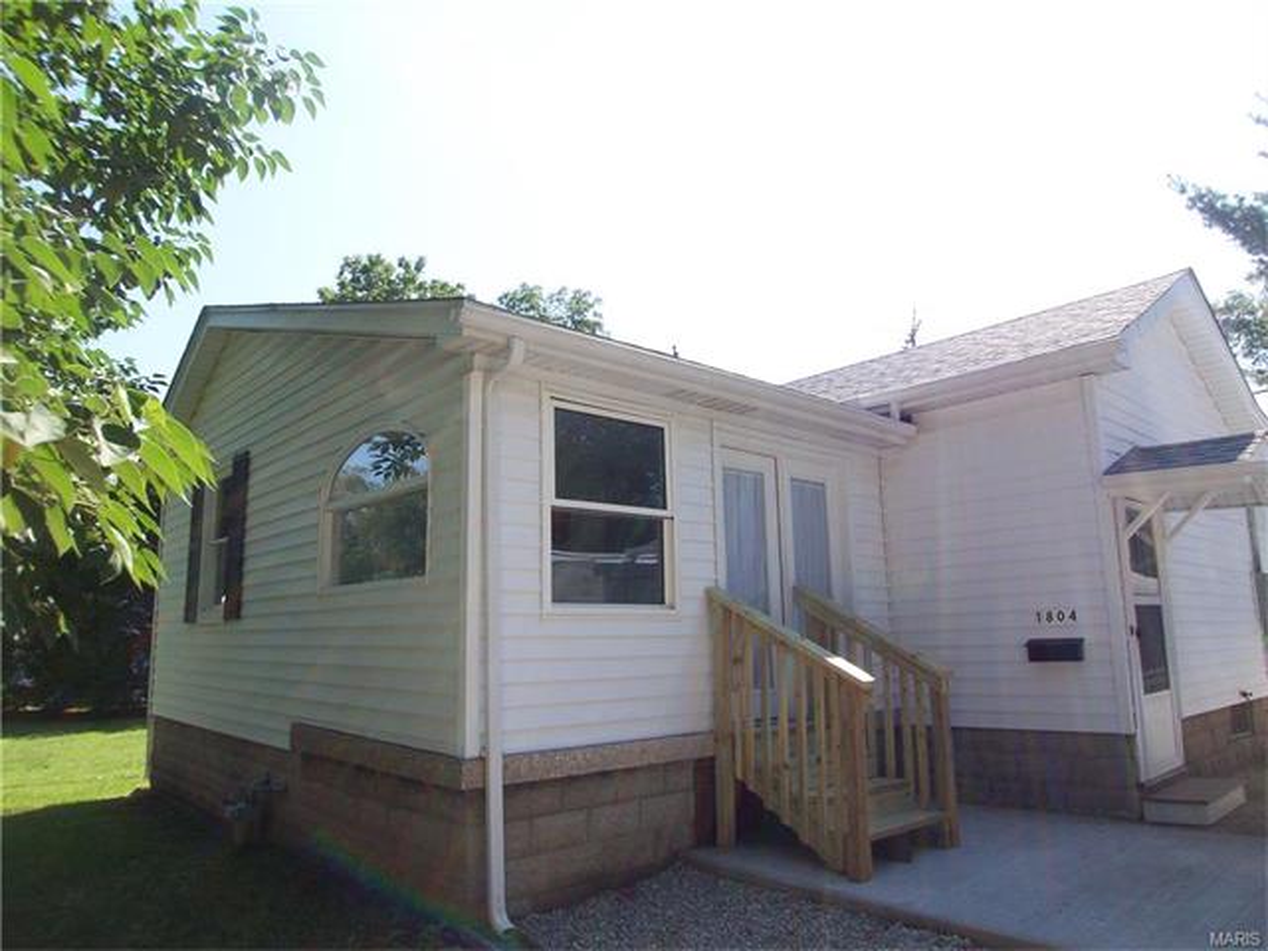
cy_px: 476
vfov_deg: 58.9
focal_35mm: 23
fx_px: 843
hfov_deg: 73.9
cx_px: 634
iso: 64
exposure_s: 1/160
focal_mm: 3.8
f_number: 5.6
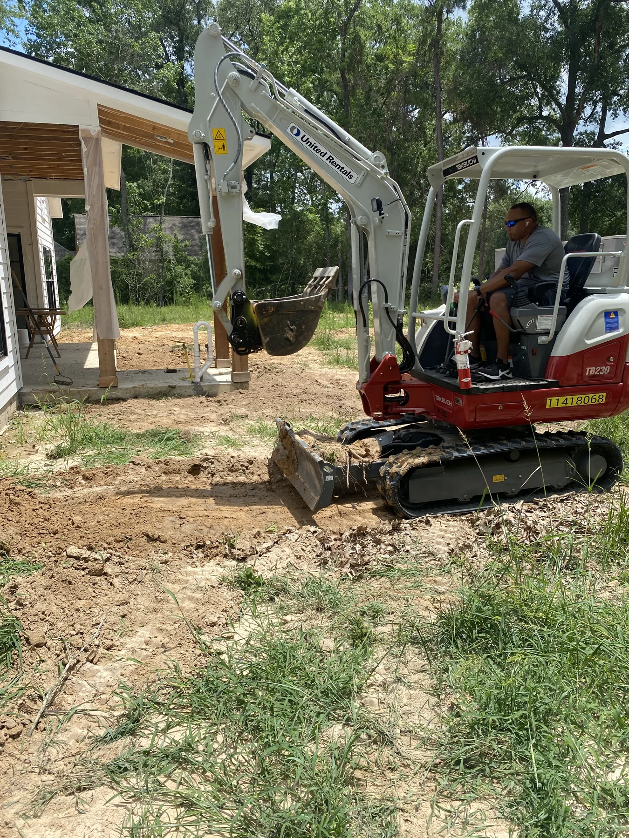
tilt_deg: -11.8
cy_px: 419
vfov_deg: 67.3
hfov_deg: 53.1
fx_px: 630
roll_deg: -0.2
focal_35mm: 26
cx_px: 314
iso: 32
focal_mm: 4.25
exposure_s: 1/1779
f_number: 1.8
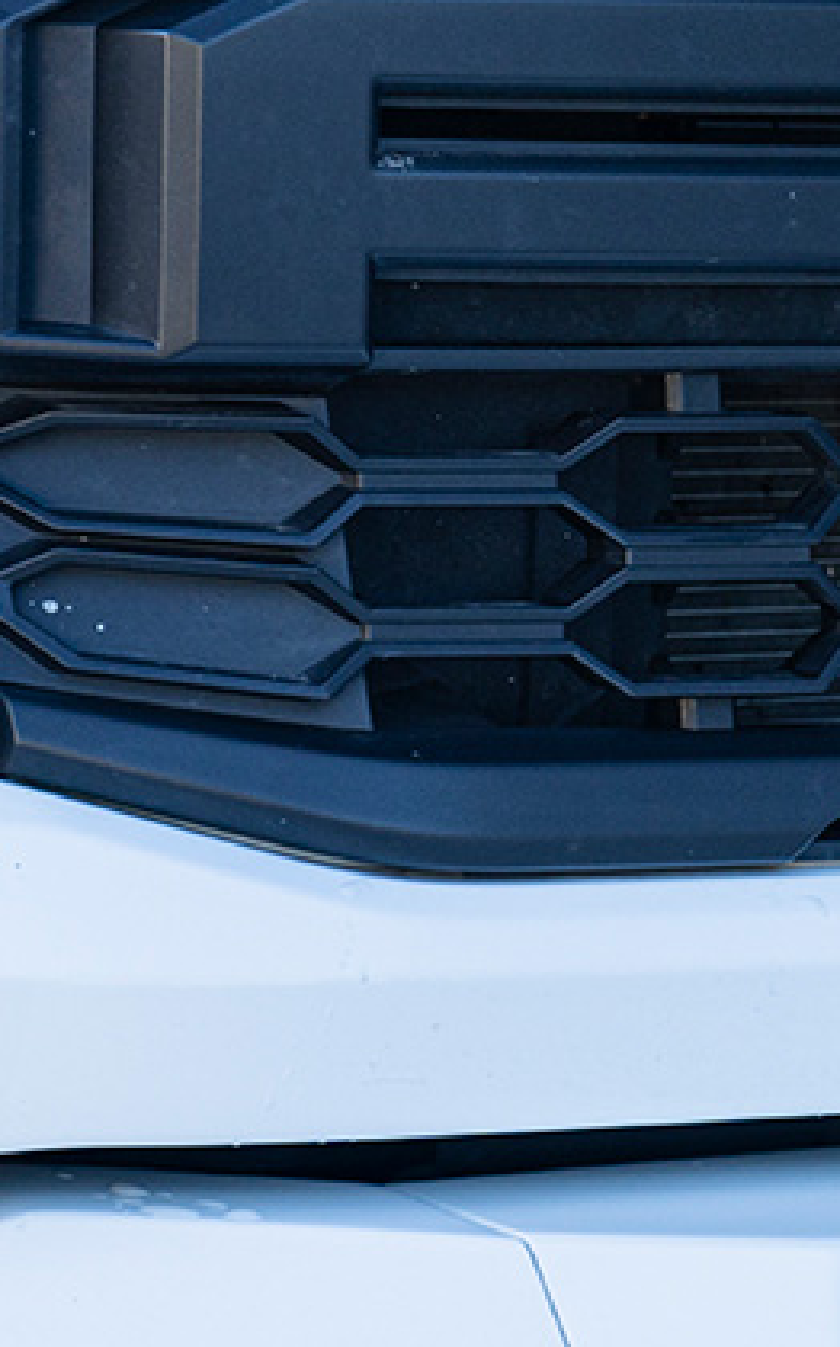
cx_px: 551
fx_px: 5612
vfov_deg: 13.7
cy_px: 510
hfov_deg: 8.6
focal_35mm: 153
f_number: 4
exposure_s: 1/60
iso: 100
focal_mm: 35
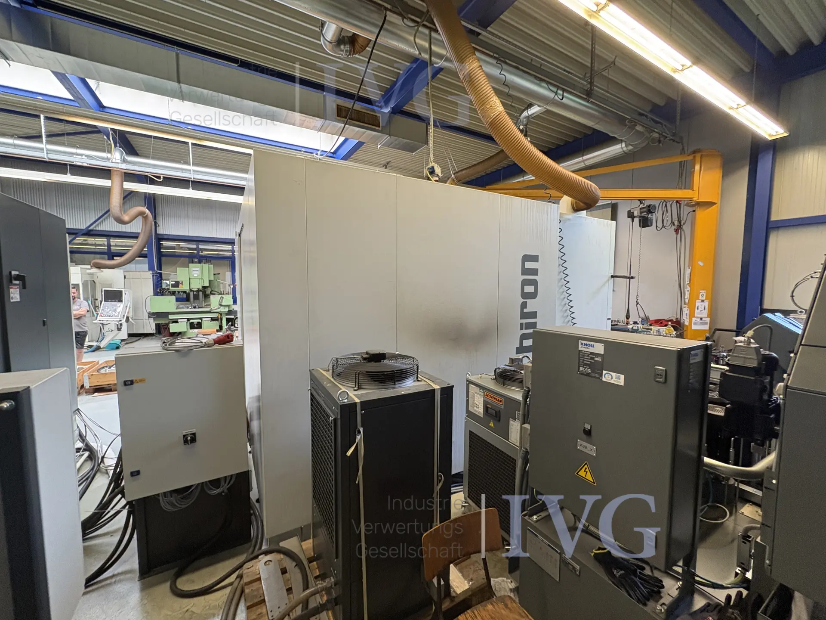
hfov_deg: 102.1
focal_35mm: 14
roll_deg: -0.3
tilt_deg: -5.8
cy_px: 310
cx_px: 413
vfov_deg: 85.7
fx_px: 334
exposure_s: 1/50
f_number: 2.2
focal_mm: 2.22
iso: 200
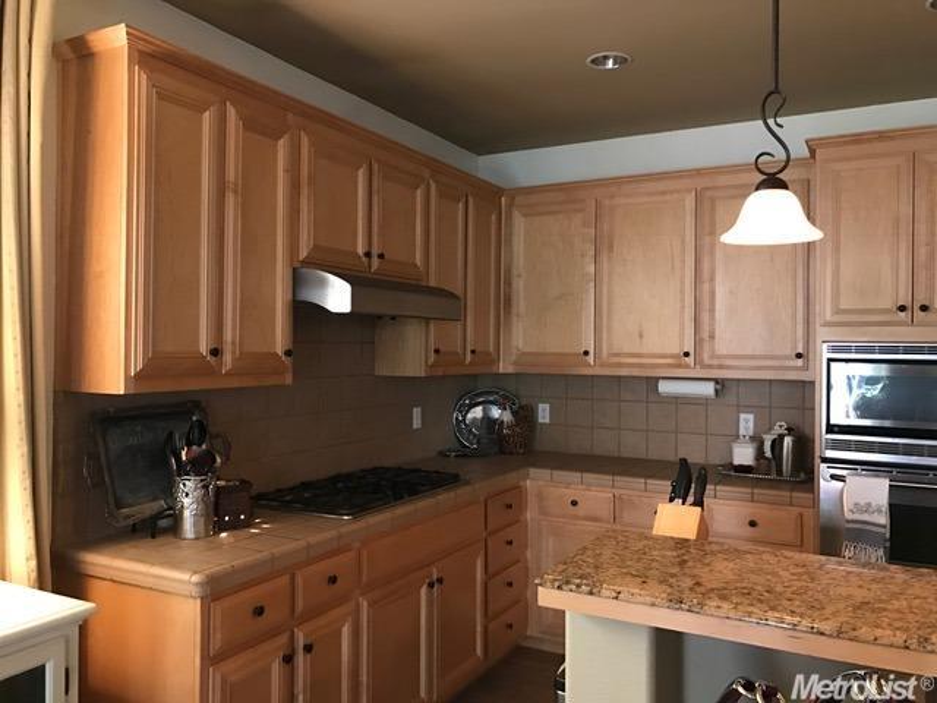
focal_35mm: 28
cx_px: 468
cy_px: 352
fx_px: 758
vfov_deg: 49.7
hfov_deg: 63.4
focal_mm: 3.99
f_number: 1.8
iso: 100
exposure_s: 1/9
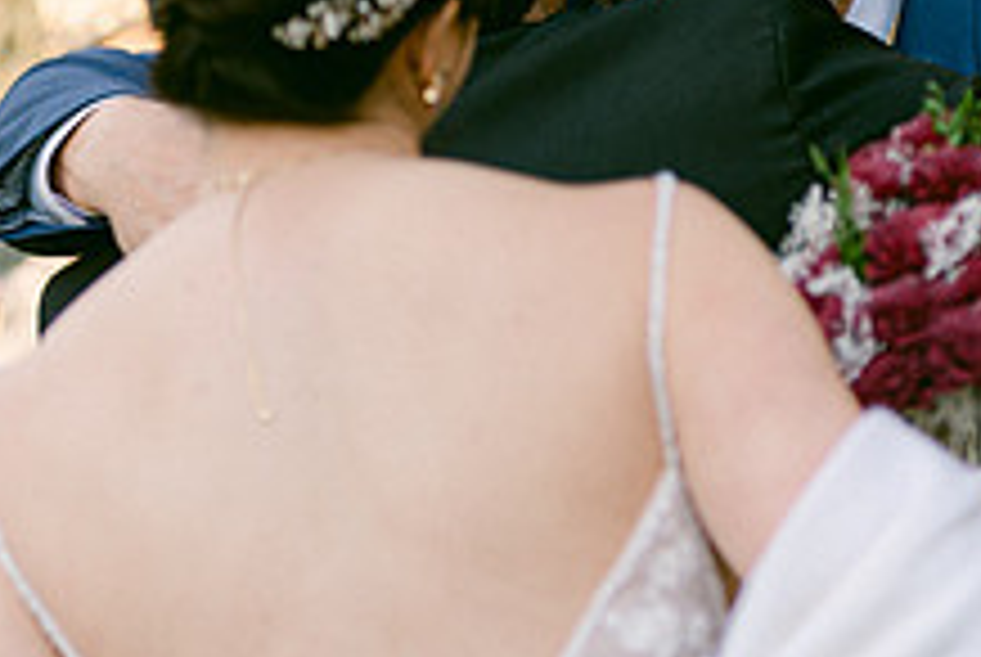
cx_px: 697
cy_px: -33
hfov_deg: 3.7
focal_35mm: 555
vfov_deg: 2.5
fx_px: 15144
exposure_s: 1/125
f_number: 2.8
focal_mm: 200
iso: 220
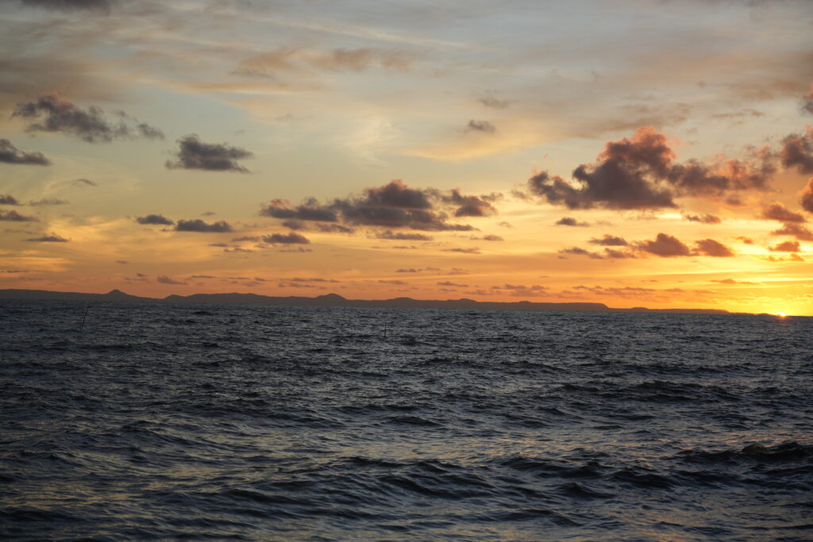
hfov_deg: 25.7
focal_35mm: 79
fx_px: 1784
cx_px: 406
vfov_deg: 17.3
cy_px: 271
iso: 100
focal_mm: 79
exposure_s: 1/250
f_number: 5
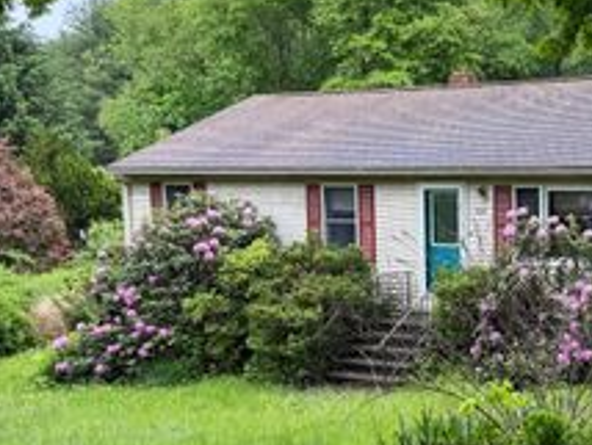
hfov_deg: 32.9
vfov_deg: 26.1
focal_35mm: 56
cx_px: 509
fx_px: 959
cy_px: 261
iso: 80
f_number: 1.78
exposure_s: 1/443
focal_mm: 6.76
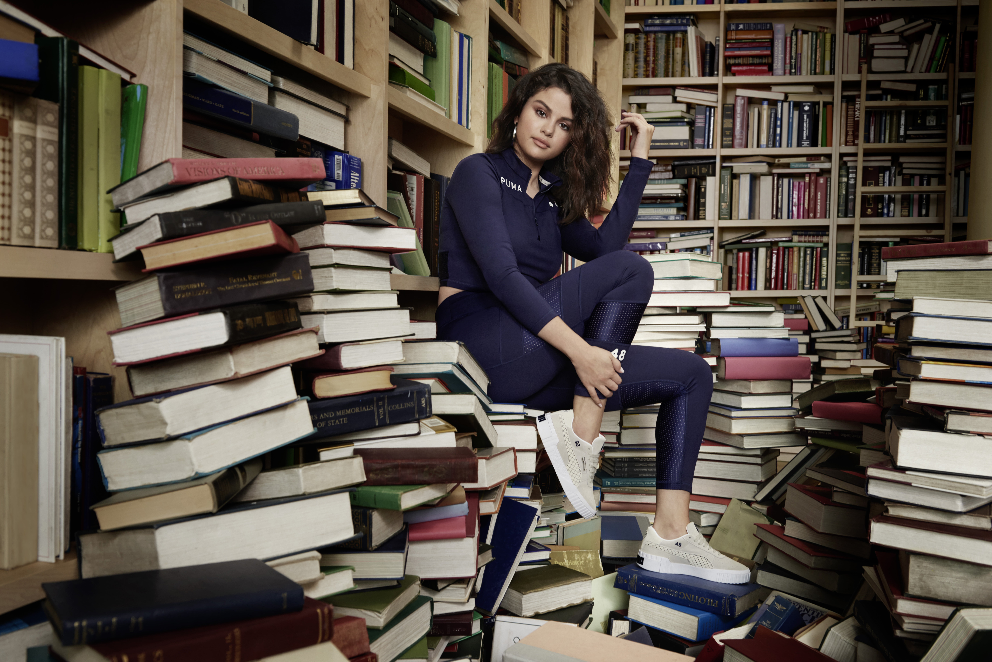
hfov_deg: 58.7
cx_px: 496
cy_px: 331
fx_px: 882
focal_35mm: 32
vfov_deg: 41.1
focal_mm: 32
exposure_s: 1/125
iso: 500
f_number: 5.6
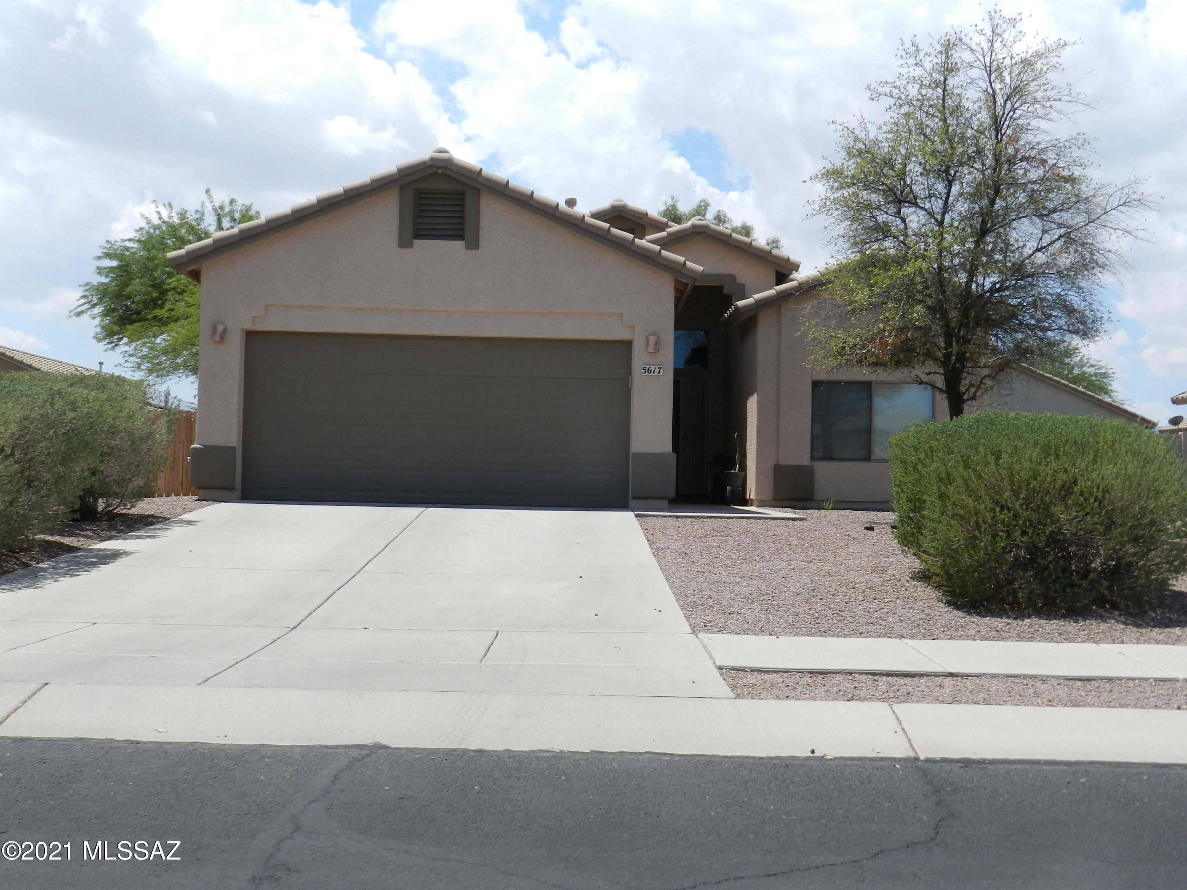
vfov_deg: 37.7
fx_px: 1303
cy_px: 445
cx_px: 594
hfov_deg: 49.0
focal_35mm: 38
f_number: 4
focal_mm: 6.7
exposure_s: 1/1500
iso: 160
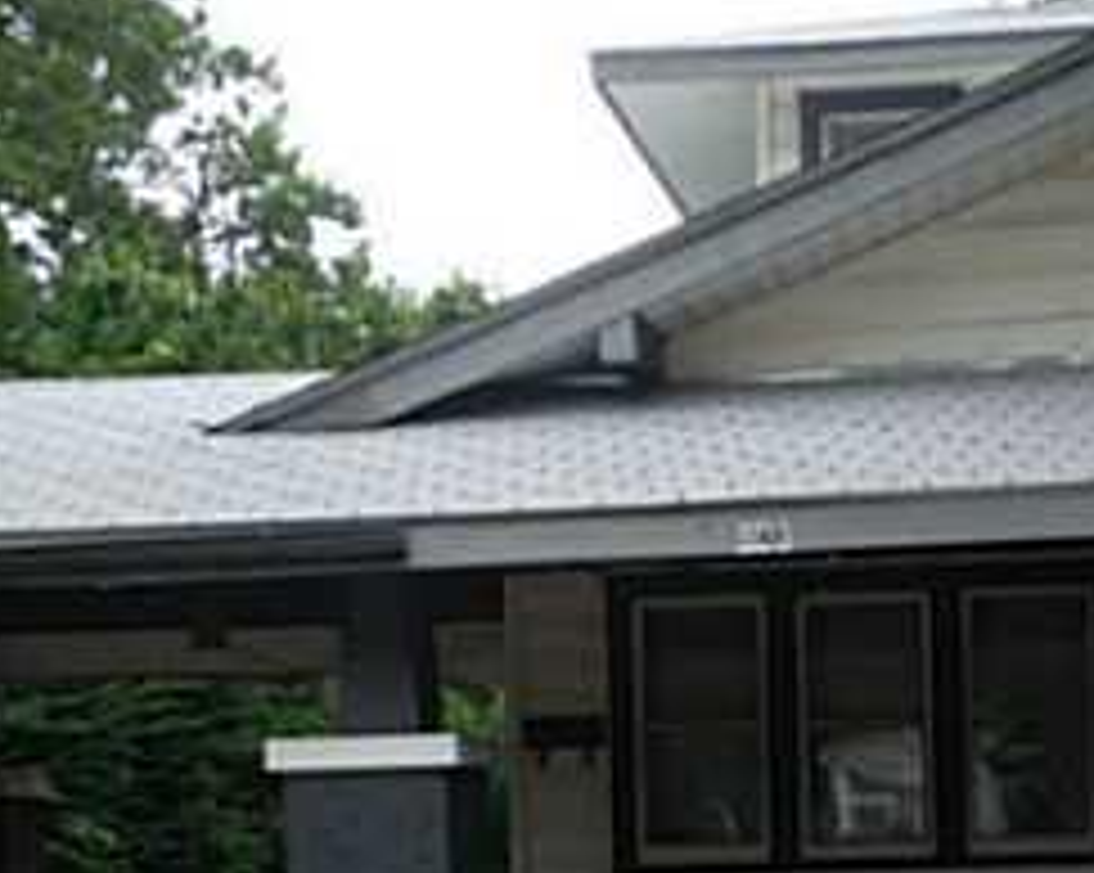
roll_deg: +1.7
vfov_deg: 17.6
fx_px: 2750
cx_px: 828
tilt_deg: -2.8
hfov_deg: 22.3
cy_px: 900
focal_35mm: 85
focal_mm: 4.12
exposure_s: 1/463
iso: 50
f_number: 2.4
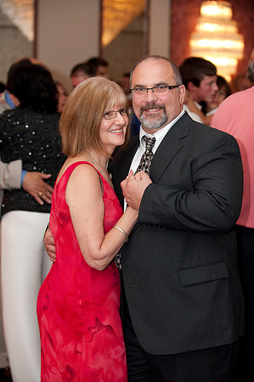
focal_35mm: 80
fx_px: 849
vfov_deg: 25.4
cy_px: 191
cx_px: 127
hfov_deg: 17.0
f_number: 4
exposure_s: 1/60
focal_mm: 80
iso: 1600
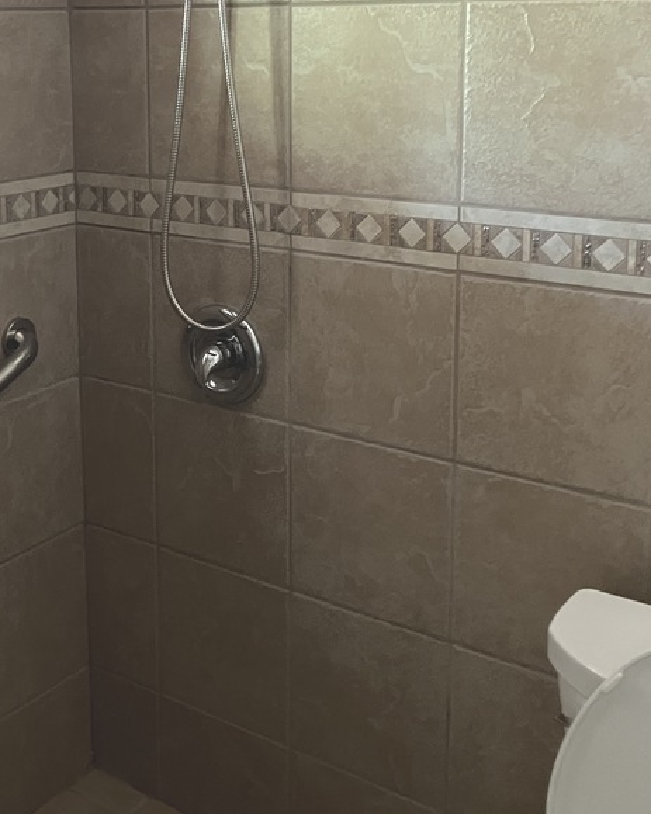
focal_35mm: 51
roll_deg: +0.4
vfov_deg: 36.1
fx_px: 1229
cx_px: 142
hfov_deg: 29.1
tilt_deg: -9.7
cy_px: 238
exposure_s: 1/25
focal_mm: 3.99
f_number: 1.8
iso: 640
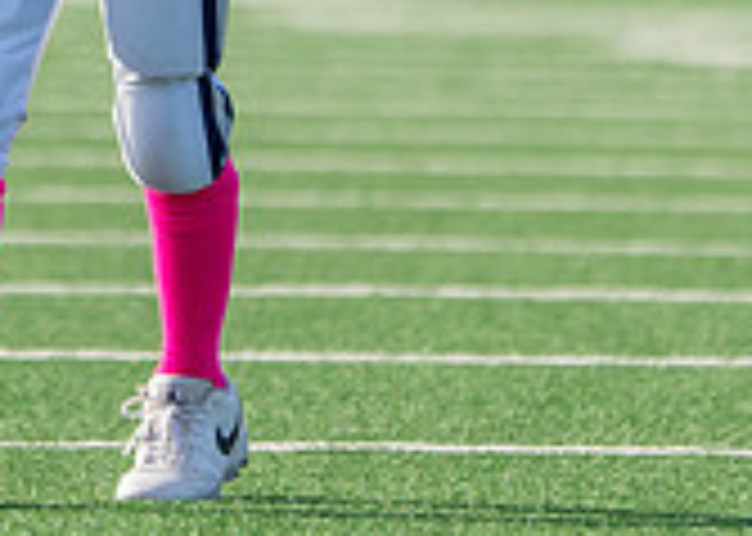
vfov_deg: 1.2
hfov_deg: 1.7
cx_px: -73
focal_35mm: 1223
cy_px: -215
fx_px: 26099
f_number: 5.6
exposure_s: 1/1000
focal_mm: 282
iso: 200
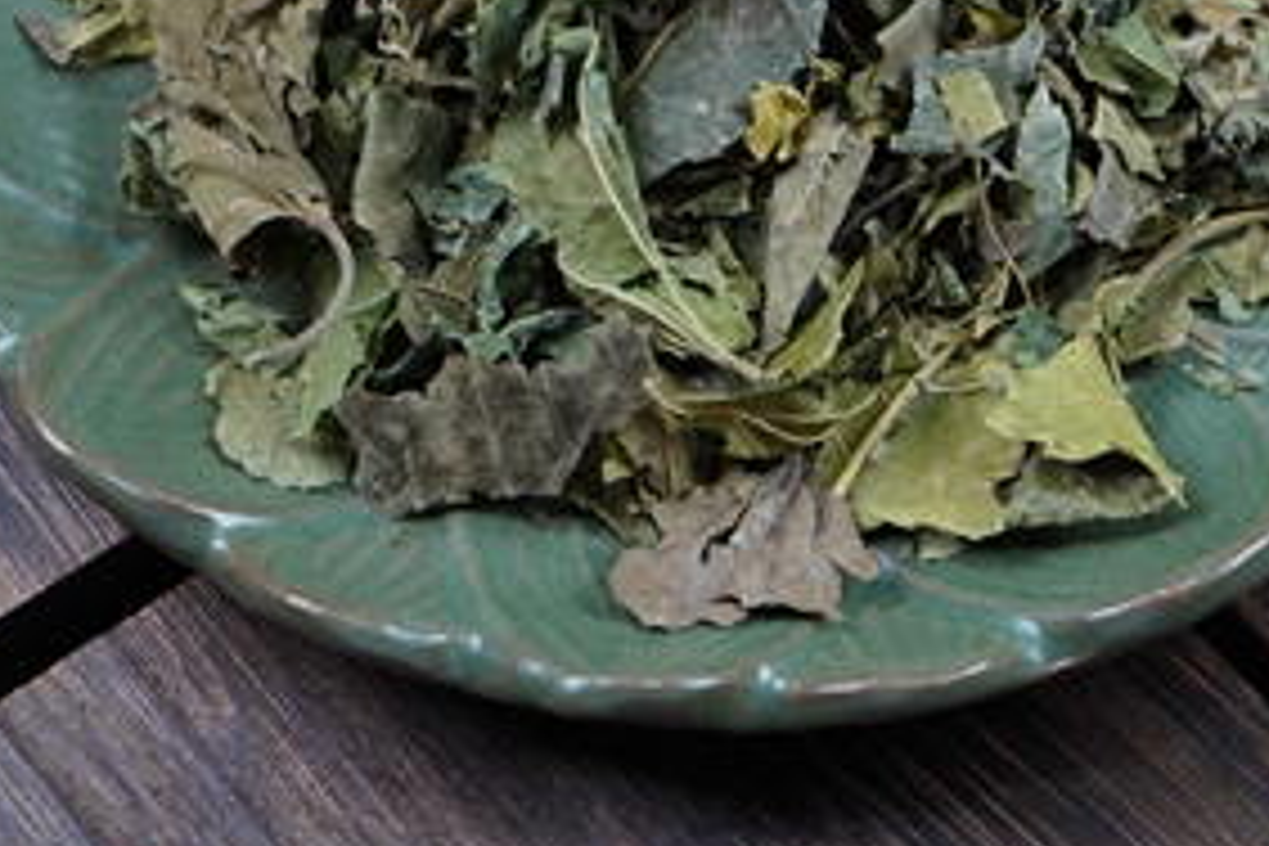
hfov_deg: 20.4
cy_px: 9
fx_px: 3525
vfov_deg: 13.5
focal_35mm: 100
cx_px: 788
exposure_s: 1/160
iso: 640
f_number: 5.6
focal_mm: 47
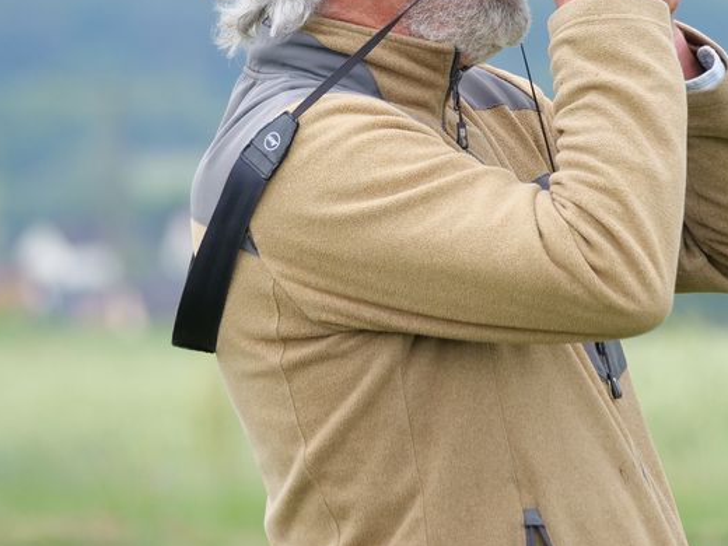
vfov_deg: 2.2
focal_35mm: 675
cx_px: 444
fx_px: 14196
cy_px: 117
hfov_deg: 2.9
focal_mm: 195
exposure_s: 1/500
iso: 640
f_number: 5
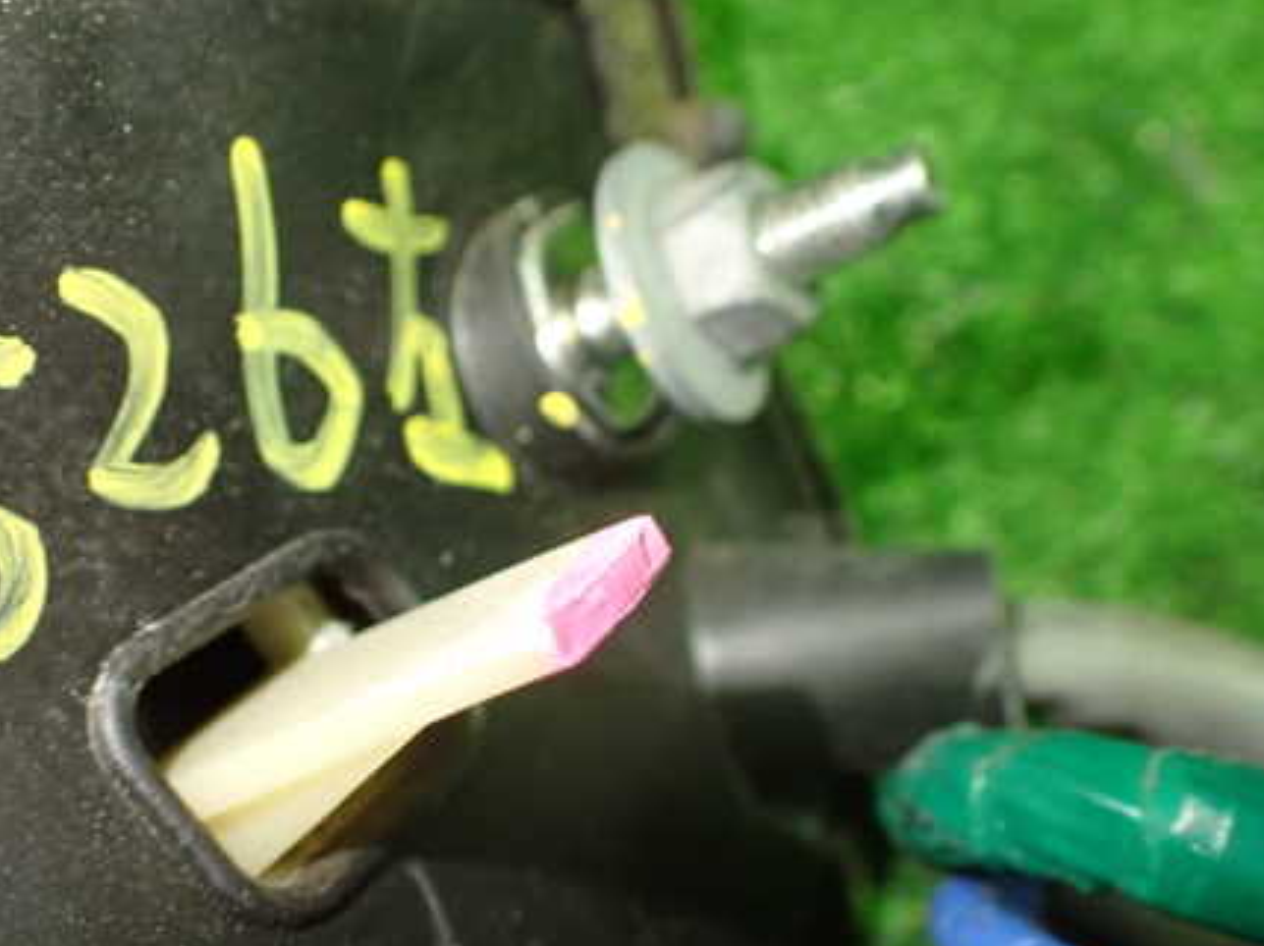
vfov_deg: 34.1
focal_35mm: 42
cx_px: 639
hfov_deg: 44.8
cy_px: 584
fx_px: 1532
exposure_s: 1/125
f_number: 2.3
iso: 800
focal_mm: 5.4
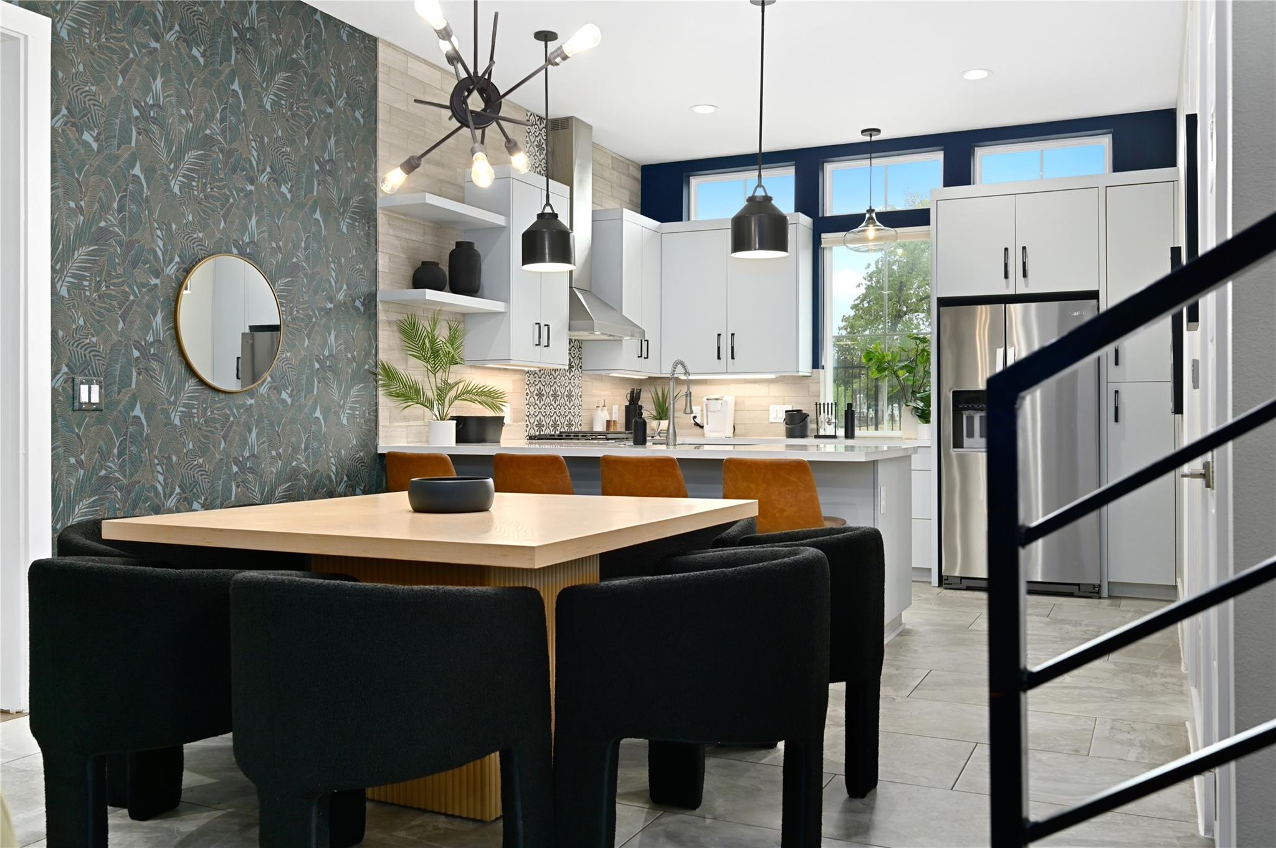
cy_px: 424
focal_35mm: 30
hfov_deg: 62.0
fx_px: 1062
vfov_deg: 43.5
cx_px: 638
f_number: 8
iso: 800
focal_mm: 30
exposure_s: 1/6
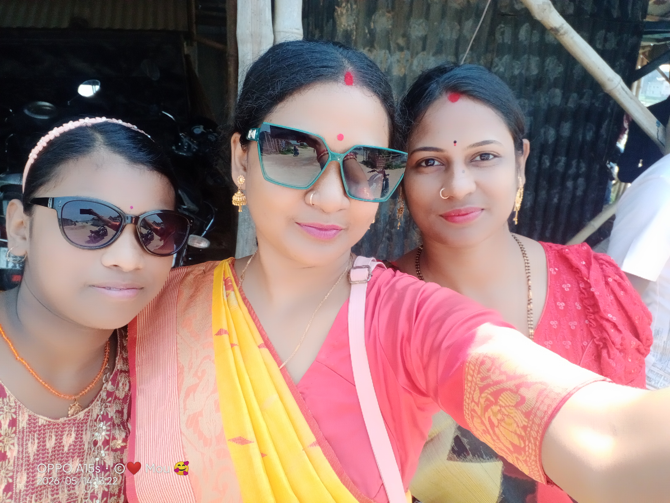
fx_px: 542
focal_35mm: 28
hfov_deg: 63.4
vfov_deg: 49.7
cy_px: 252
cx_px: 335
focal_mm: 2.75
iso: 112
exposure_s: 1/197
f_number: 2
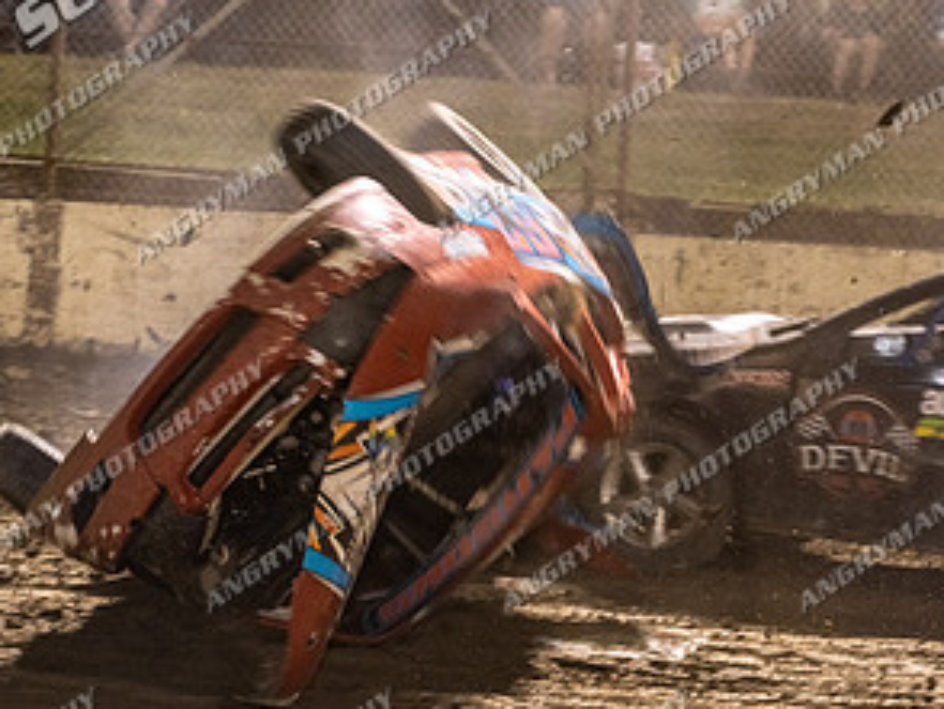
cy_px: 329
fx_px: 5950
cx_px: 594
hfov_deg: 9.1
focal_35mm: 218
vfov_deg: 6.8
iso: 1600
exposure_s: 1/160
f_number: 2.8
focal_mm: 115
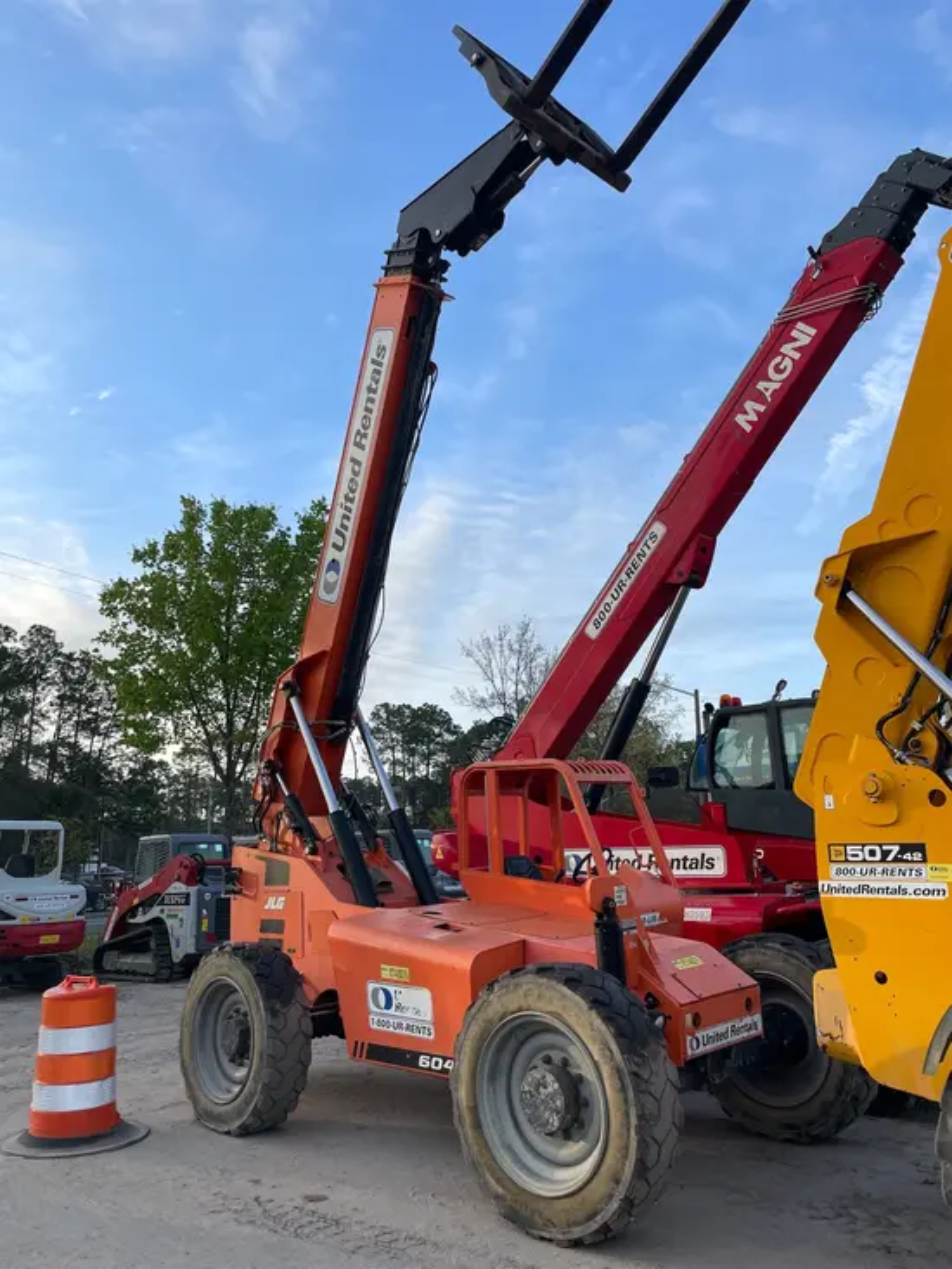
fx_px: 953
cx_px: 476
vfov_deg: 67.3
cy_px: 634
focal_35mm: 26
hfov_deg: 53.1
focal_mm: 4.2
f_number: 1.6
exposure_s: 1/1383
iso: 32
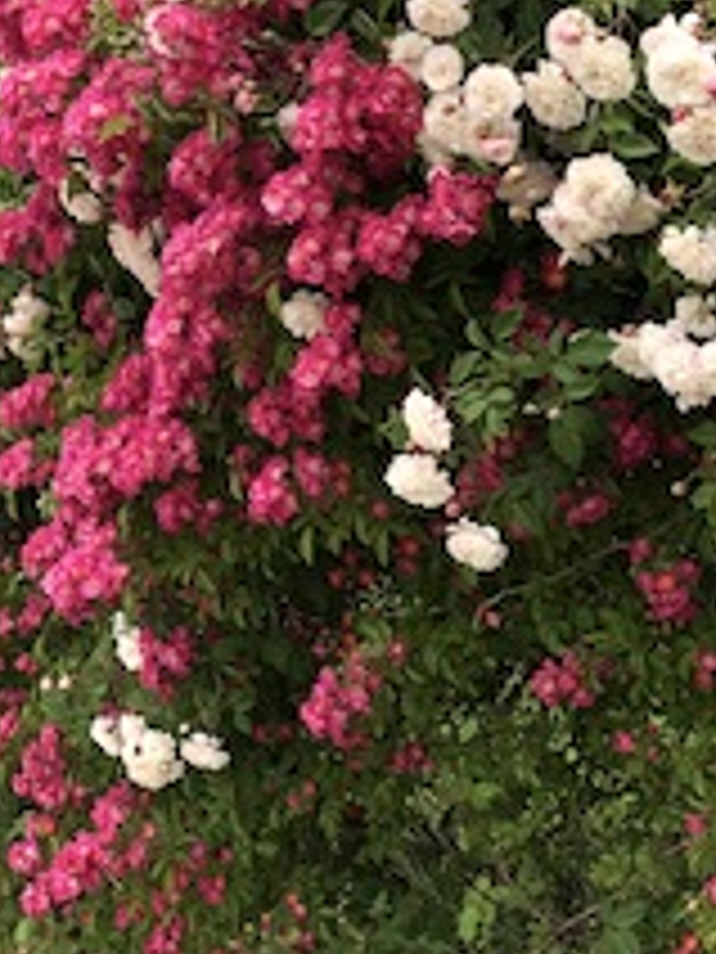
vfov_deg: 29.0
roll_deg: +1.4
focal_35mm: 67
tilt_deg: -0.2
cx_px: 162
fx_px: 1848
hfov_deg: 21.7
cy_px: 515
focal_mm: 4
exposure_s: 1/1263
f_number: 1.8
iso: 20
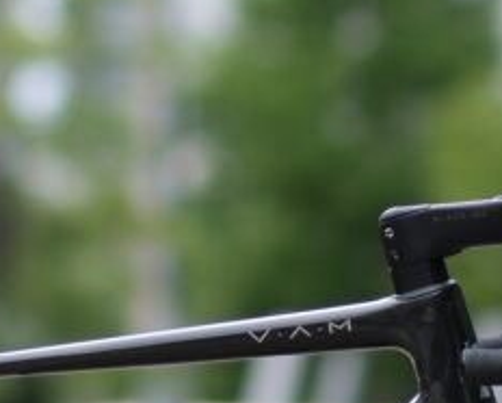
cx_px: 15
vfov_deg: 4.4
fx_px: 5175
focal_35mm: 348
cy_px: 614
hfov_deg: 5.5
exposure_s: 1/3800
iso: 125
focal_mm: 56
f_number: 1.2
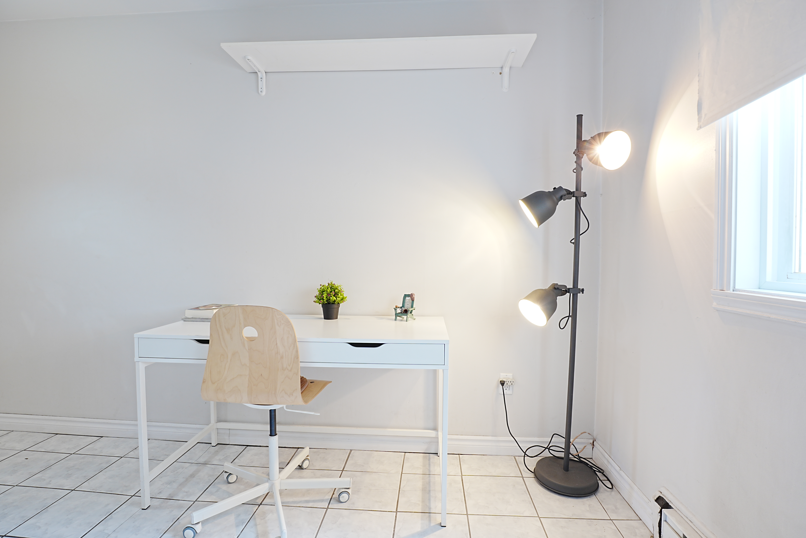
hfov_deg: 95.0
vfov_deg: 72.1
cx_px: 403
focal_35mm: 16
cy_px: 269
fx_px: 369
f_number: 8
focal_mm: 11
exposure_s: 1/1.43
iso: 100
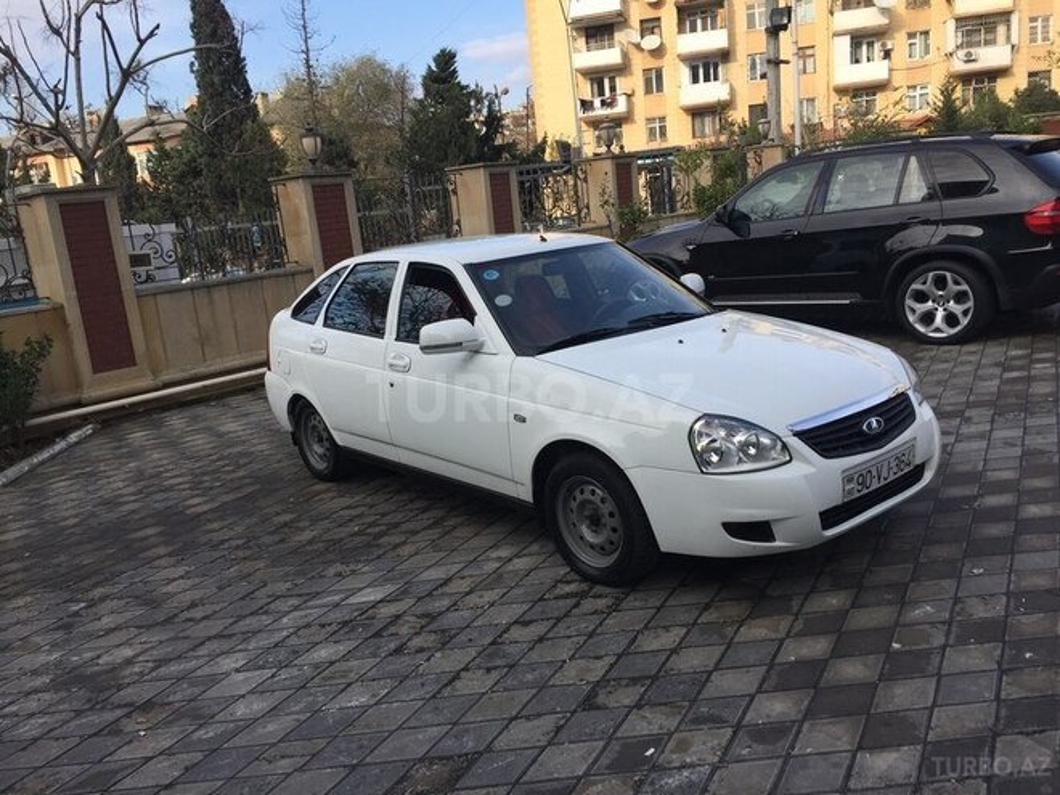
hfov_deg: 61.7
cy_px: 398
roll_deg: +5.9
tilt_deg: -13.2
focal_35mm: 29
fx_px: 888
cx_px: 530
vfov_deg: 48.2
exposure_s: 1/1014
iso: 32
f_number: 2.2
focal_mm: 4.15
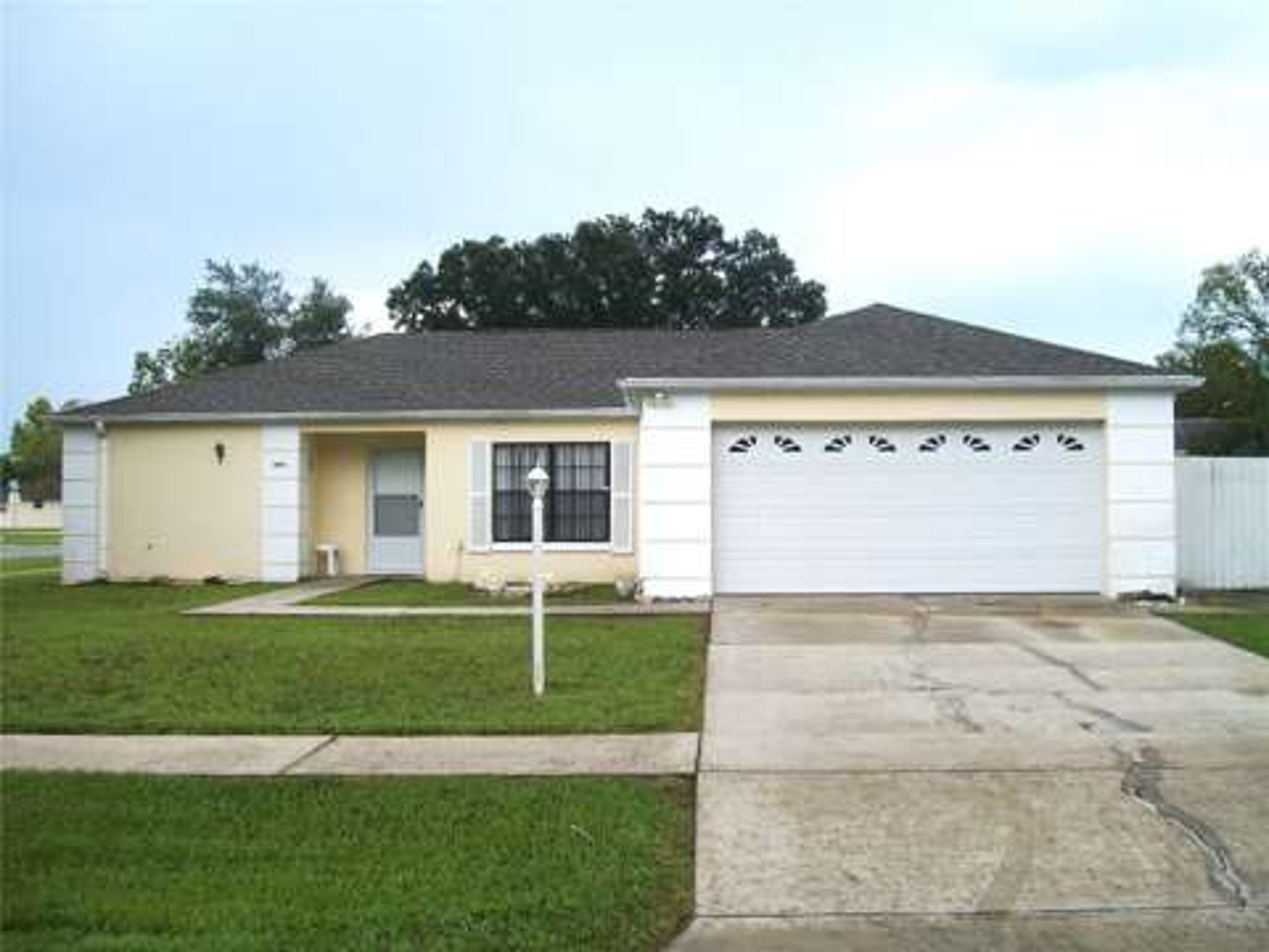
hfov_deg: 51.4
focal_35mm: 36
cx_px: 634
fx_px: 1320
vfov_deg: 39.7
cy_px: 476
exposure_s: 1/400
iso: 80
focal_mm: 6
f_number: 2.7
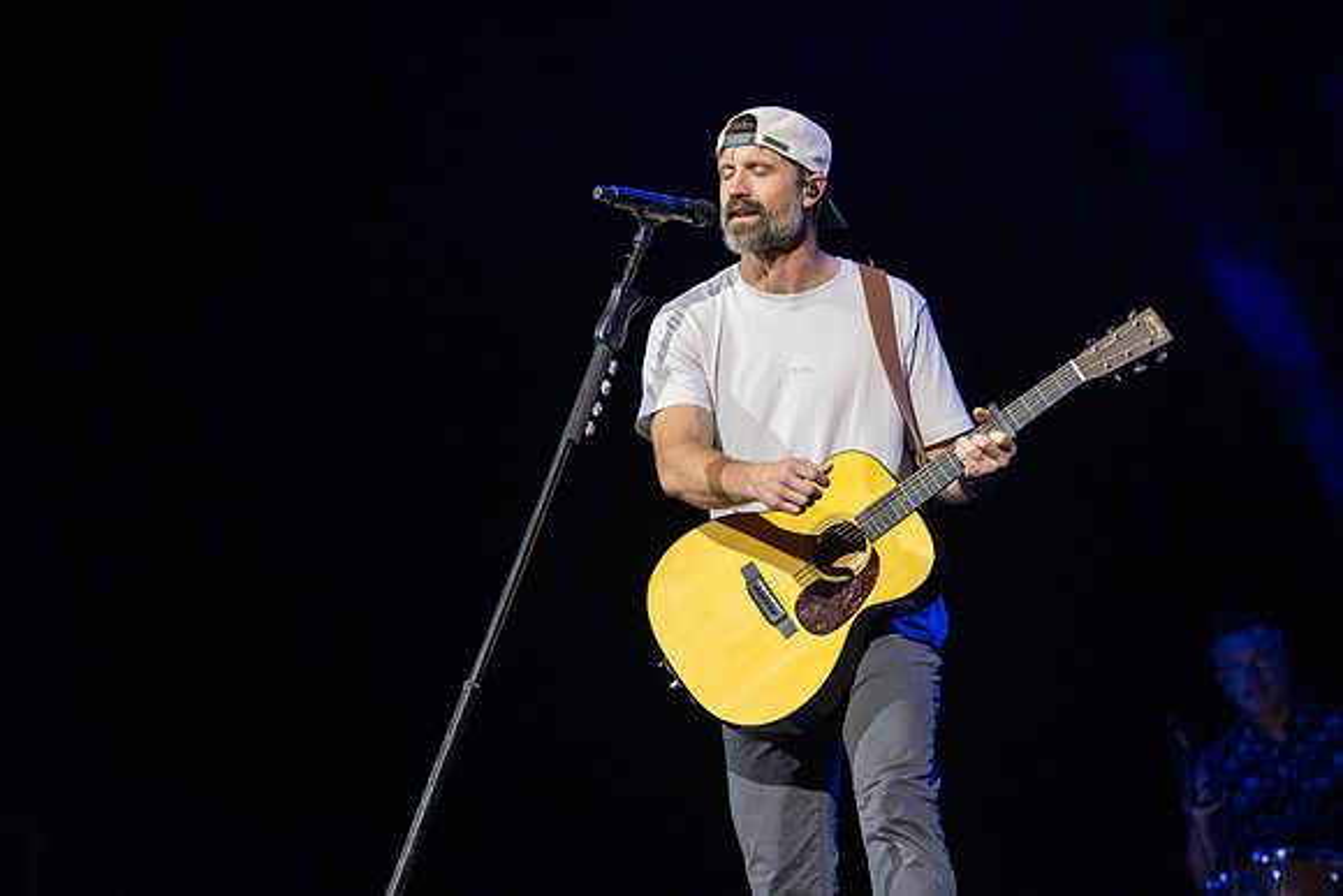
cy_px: 432
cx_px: 637
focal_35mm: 149
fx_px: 5567
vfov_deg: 9.2
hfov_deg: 13.8
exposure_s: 1/800
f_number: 2.8
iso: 1600
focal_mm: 140
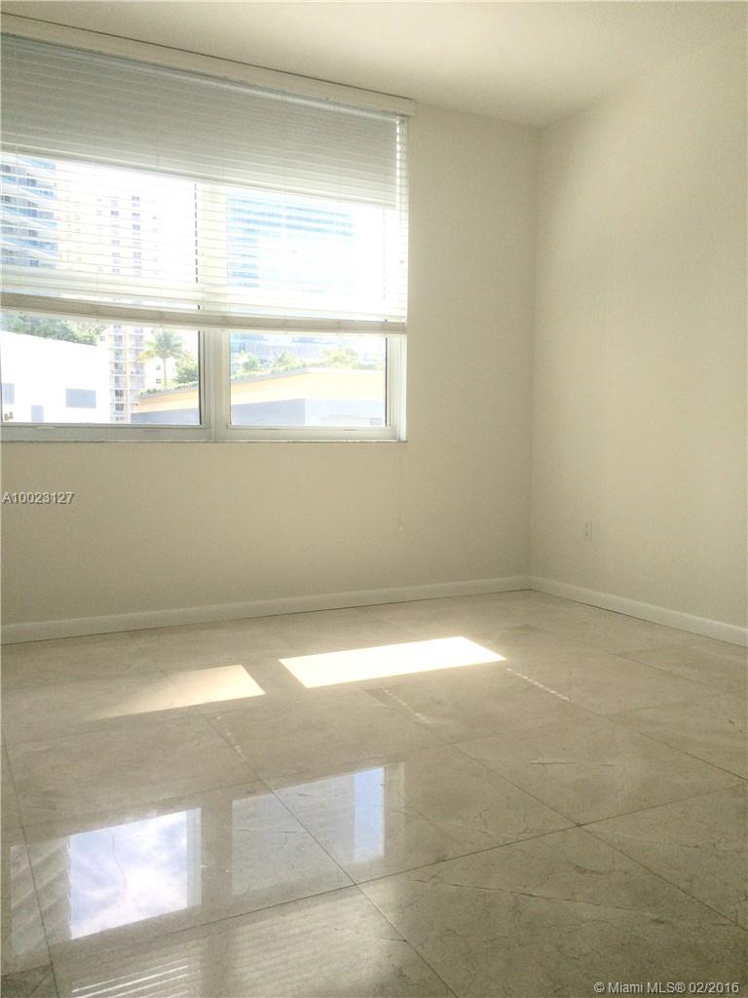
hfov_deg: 48.2
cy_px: 499
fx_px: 836
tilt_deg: -4.8
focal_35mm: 29
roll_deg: +0.9
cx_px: 374
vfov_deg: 61.7
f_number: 2.2
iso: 32
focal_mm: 4.15
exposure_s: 1/570
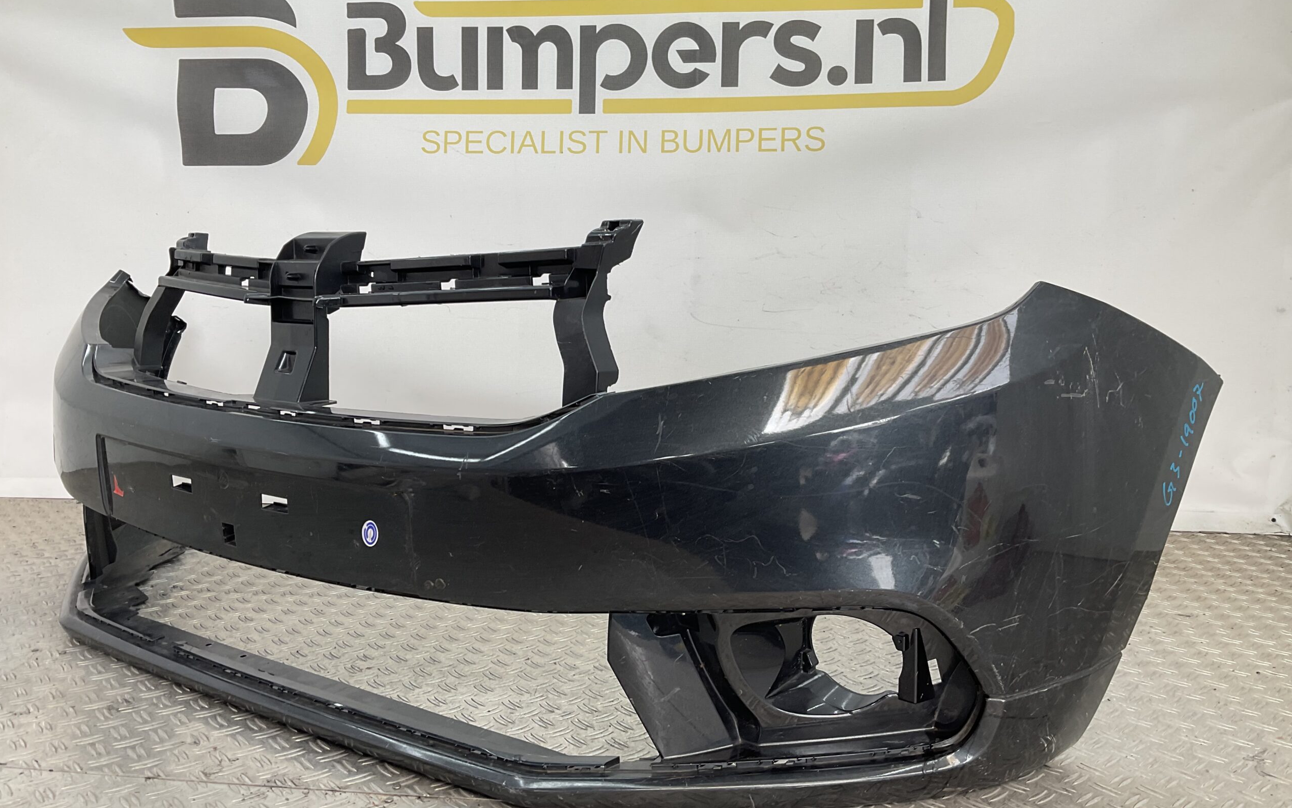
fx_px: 1092
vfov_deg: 40.6
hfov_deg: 61.2
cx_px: 641
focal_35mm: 31
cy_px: 417
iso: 16
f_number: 1.8
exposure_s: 1/120
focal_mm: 3
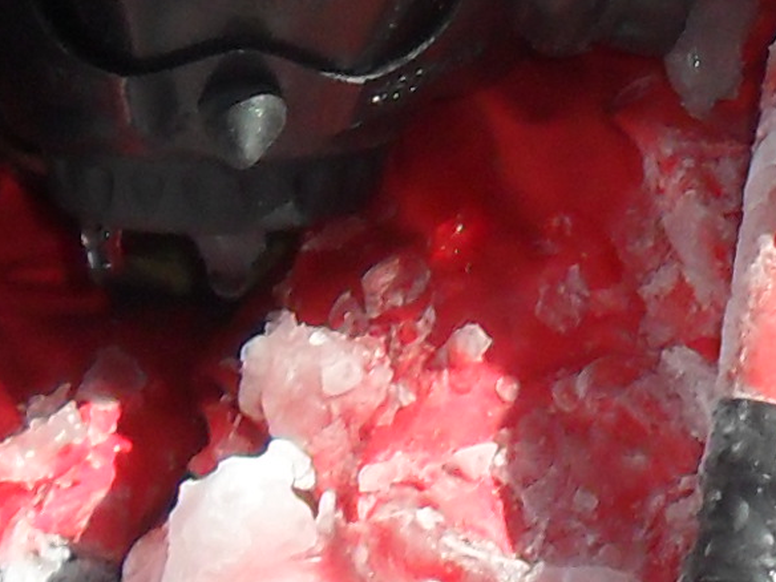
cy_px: -773
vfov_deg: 7.5
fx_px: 4147
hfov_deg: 10.6
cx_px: 771
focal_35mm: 185
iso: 100
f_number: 8.9
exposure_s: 1/125
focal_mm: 4.9
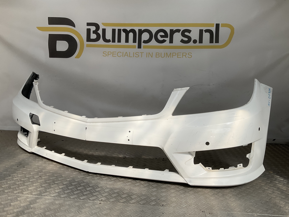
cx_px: 144
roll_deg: -4.7
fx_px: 242
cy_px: 108
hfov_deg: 61.7
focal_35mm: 29
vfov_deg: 48.2
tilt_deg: -7.1
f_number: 1.8
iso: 16
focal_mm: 3
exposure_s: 1/1626
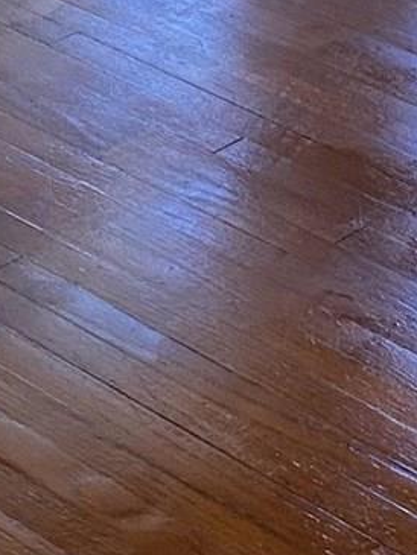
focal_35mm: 164
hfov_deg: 8.8
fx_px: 2633
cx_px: 615
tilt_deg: -8.5
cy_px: -818
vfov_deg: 10.3
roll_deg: -0.5
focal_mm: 4.25
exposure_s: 1/60
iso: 125
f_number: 1.8
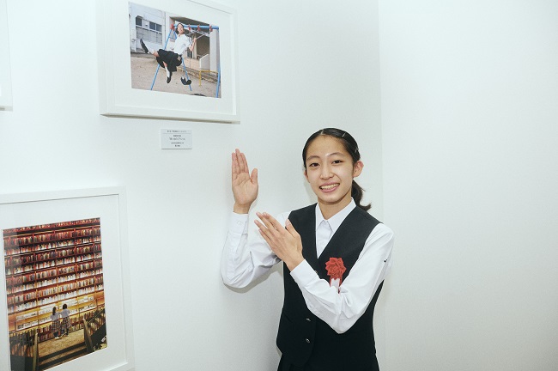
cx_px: 279
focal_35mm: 30
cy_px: 186
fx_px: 457
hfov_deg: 62.8
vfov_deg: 44.2
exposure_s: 1/200
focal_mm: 29.5
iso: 400
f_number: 8
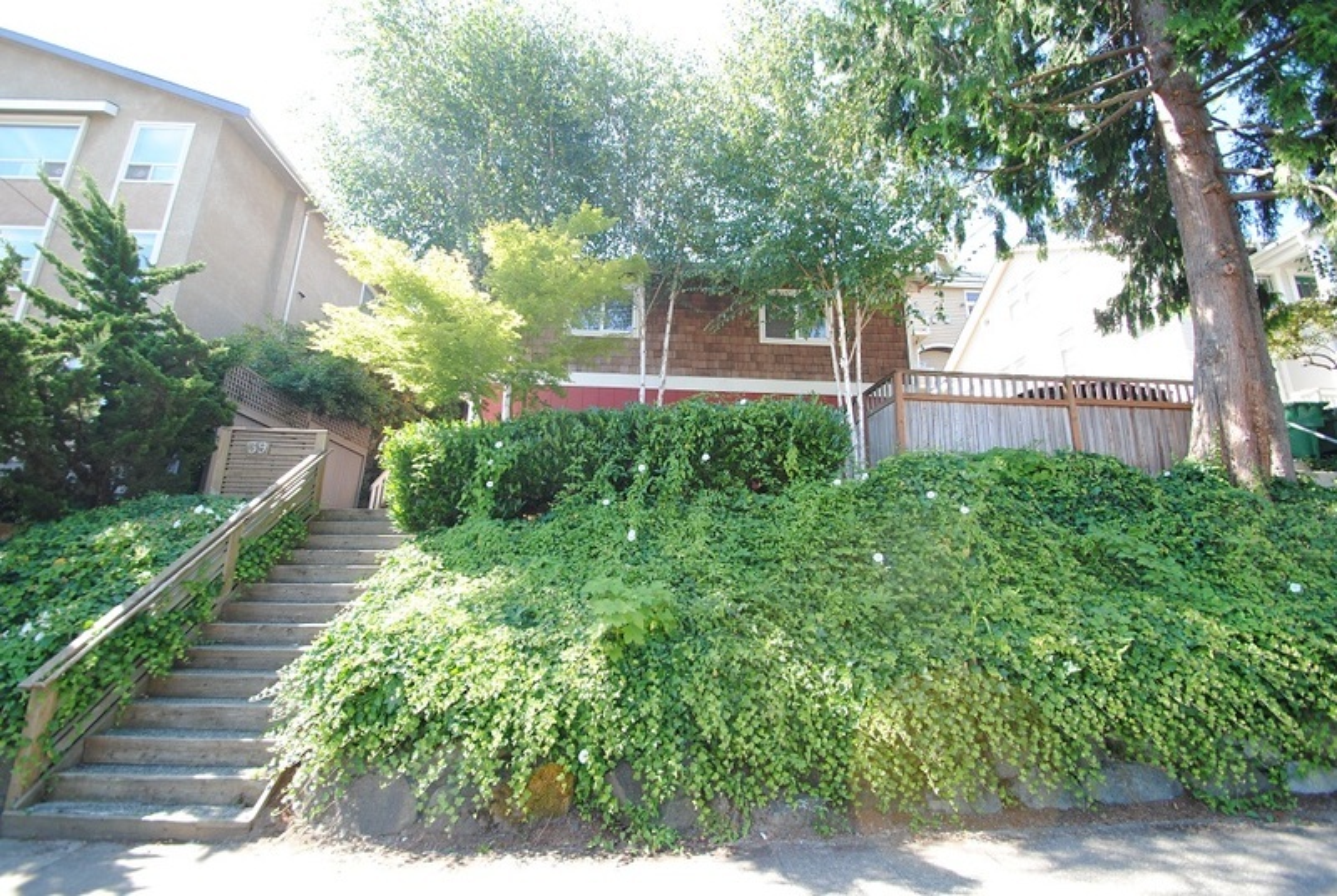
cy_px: 448
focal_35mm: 15
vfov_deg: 77.5
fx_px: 558
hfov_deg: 100.3
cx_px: 668
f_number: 5.6
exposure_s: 1/125
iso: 200
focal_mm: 10
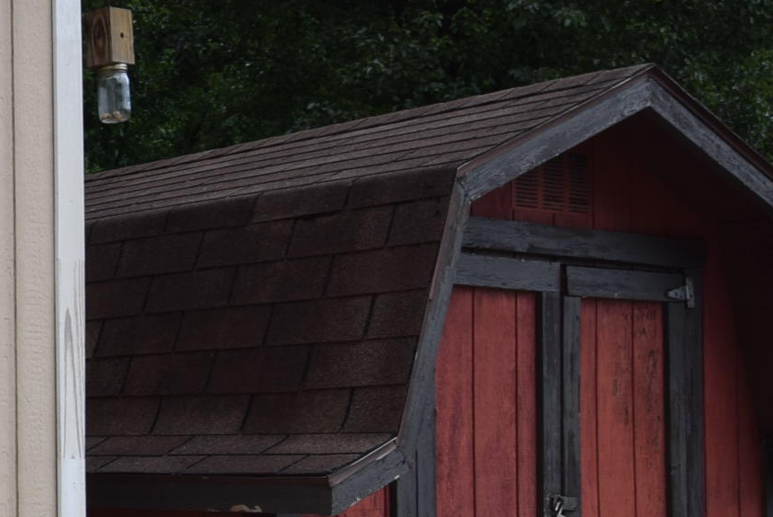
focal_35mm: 74
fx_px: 1591
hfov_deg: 22.7
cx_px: -361
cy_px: 423
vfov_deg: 18.3
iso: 200
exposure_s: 1/250
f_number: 8
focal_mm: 14
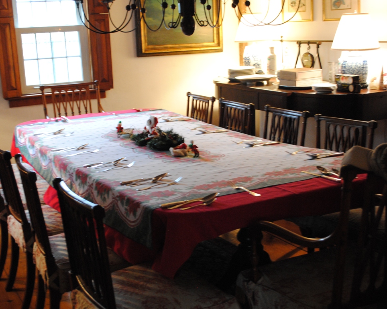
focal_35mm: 51
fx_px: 584
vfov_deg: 29.7
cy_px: 156
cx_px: 187
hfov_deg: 36.7
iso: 800
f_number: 4.5
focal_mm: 30
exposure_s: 1/8
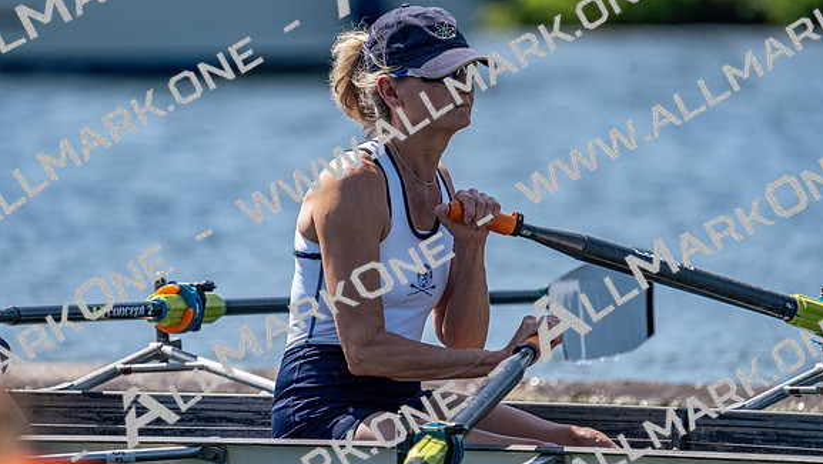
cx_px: 412
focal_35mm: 563
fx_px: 12290
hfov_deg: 3.8
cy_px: 228
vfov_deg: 2.2
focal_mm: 535
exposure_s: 1/2000
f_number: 6.3
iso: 320
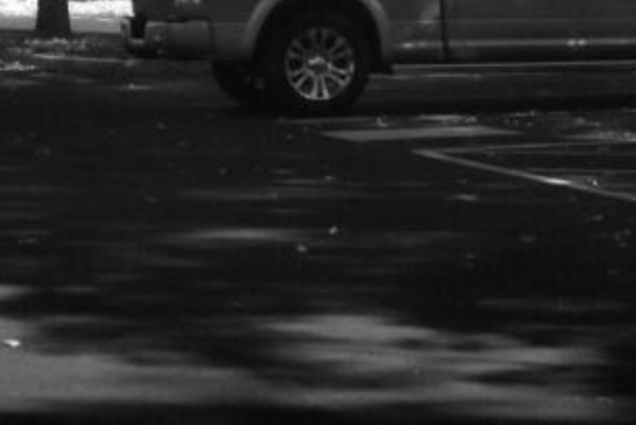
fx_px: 3181
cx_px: 334
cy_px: -620
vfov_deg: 7.2
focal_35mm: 180
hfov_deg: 11.4
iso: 2000
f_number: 10
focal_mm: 24
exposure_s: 1/80
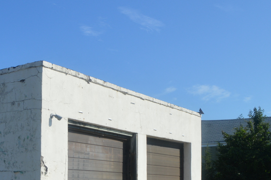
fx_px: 444
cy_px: 169
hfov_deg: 32.6
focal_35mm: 59
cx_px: 37
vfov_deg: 22.3
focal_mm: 18
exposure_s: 1/250
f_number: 8
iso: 100
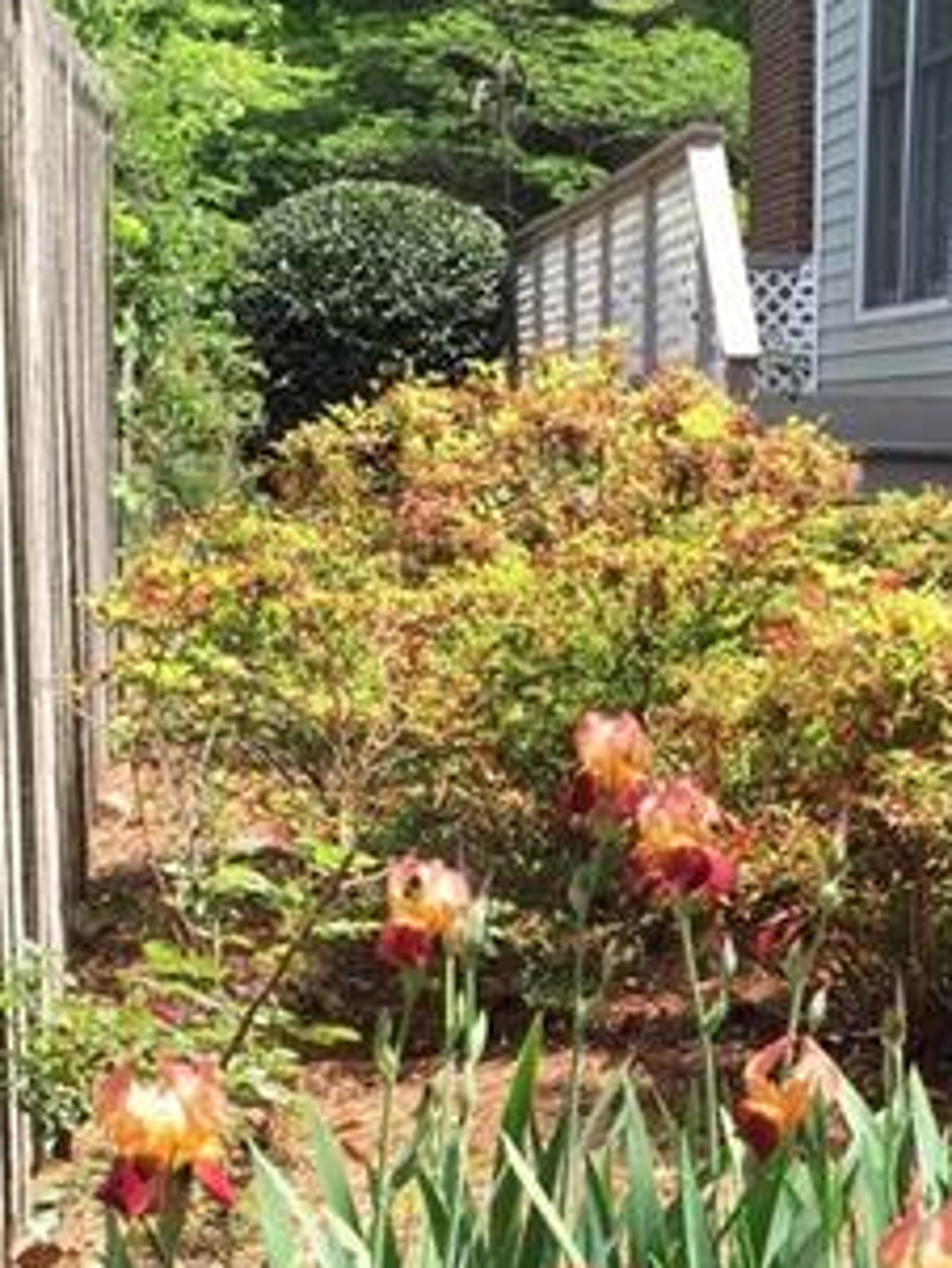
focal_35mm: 74
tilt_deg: -14.4
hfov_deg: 19.7
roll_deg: -0.8
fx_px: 2712
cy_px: 1146
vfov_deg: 25.5
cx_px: 788
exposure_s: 1/670
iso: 32
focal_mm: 4.15
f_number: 2.2
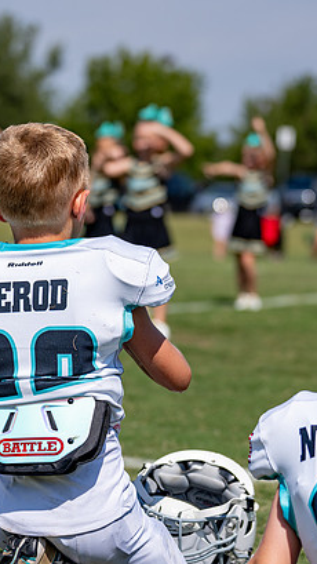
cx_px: 70
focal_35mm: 122
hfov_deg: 9.9
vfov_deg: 17.6
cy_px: 264
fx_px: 1823
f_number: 2.8
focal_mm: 70
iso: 100
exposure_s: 1/3200
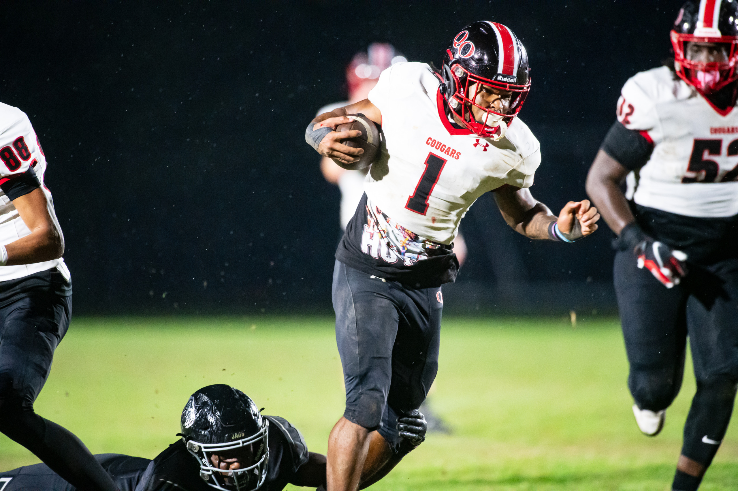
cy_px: 246
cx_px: 369
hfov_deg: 5.2
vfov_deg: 3.4
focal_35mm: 400
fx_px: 8194
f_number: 3.2
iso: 12800
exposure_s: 1/1000
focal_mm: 400
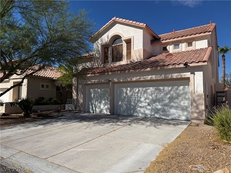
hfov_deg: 71.6
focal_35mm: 24
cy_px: 86
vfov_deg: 56.8
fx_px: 160
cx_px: 116
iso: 80
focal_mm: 6.76
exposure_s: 1/6711
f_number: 1.78
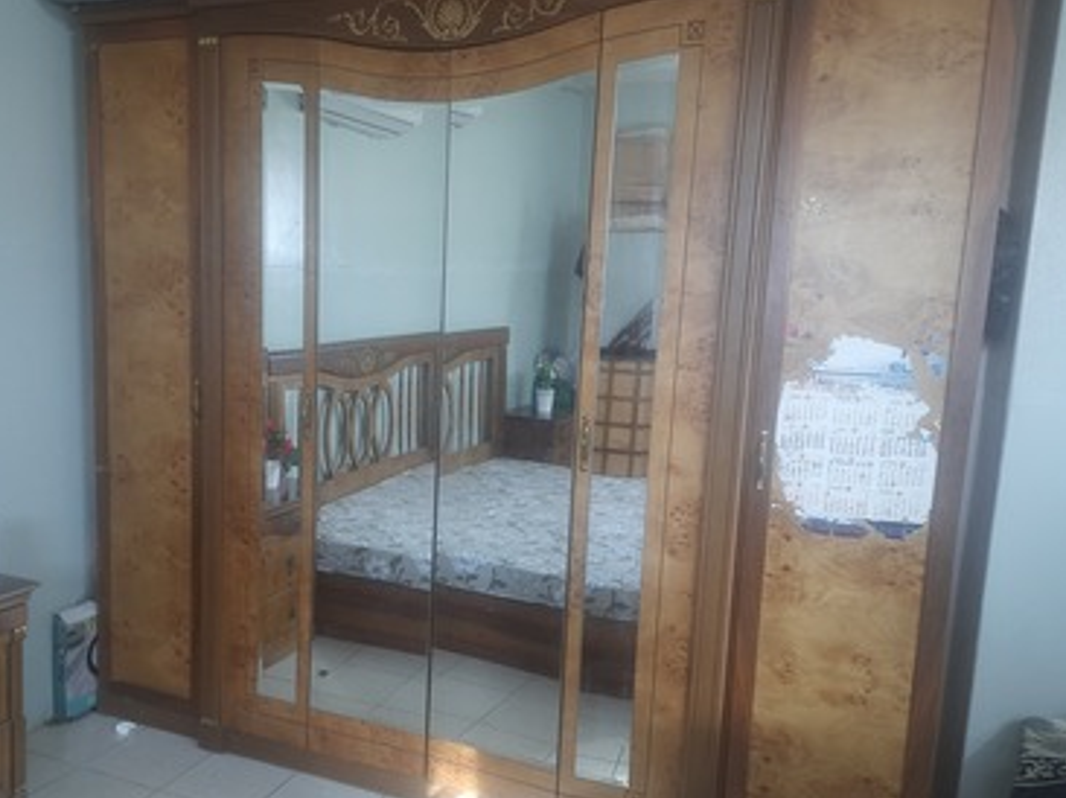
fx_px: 923
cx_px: 421
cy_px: 441
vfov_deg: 46.7
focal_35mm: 30
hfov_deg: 59.5
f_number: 1.8
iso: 400
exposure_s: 1/50
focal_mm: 5.23
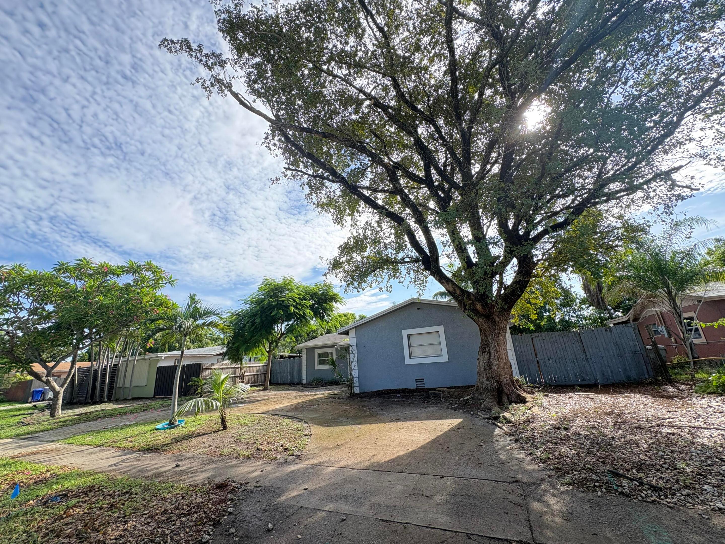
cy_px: 272
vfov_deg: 85.7
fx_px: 293
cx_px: 362
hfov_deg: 102.1
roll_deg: +4.4
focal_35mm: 14
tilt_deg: +17.8
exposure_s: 1/361
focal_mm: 2.22
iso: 64
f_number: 2.2
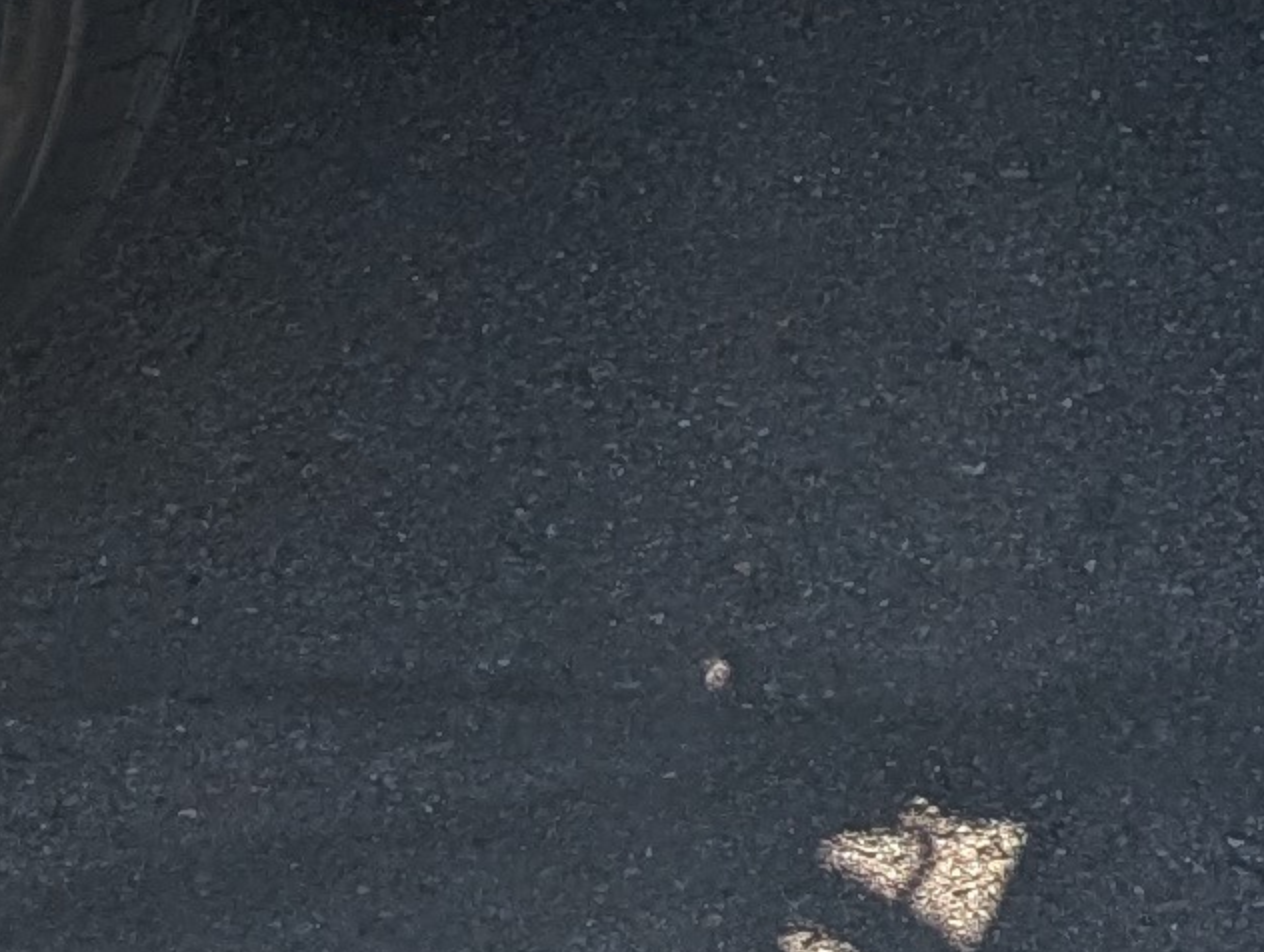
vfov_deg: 8.5
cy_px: -1582
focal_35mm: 155
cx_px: 1220
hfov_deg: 12.6
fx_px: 5668
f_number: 1.68
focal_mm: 6.9
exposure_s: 1/546
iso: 19
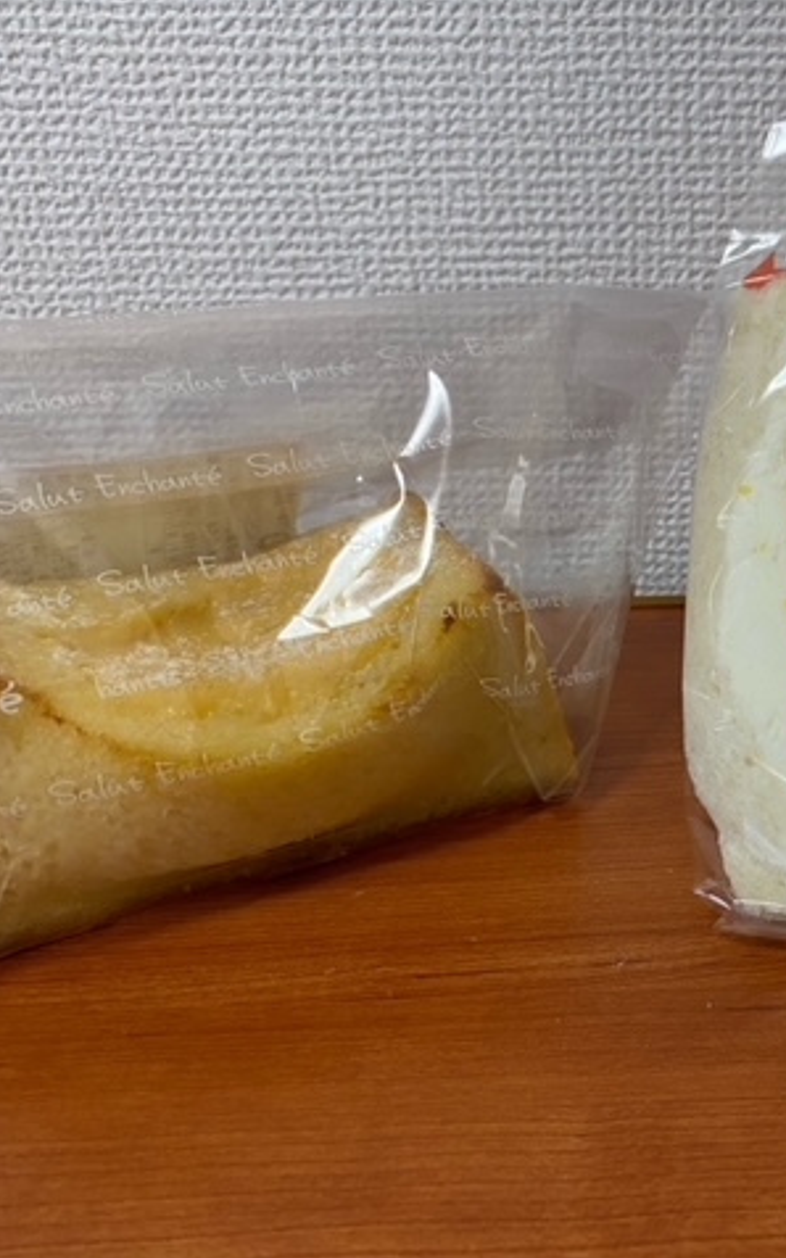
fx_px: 1269
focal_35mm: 37
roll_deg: +0.0
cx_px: 736
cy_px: 628
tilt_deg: -25.9
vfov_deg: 52.8
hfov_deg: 32.4
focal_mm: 4.25
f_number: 1.8
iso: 125
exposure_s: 1/60
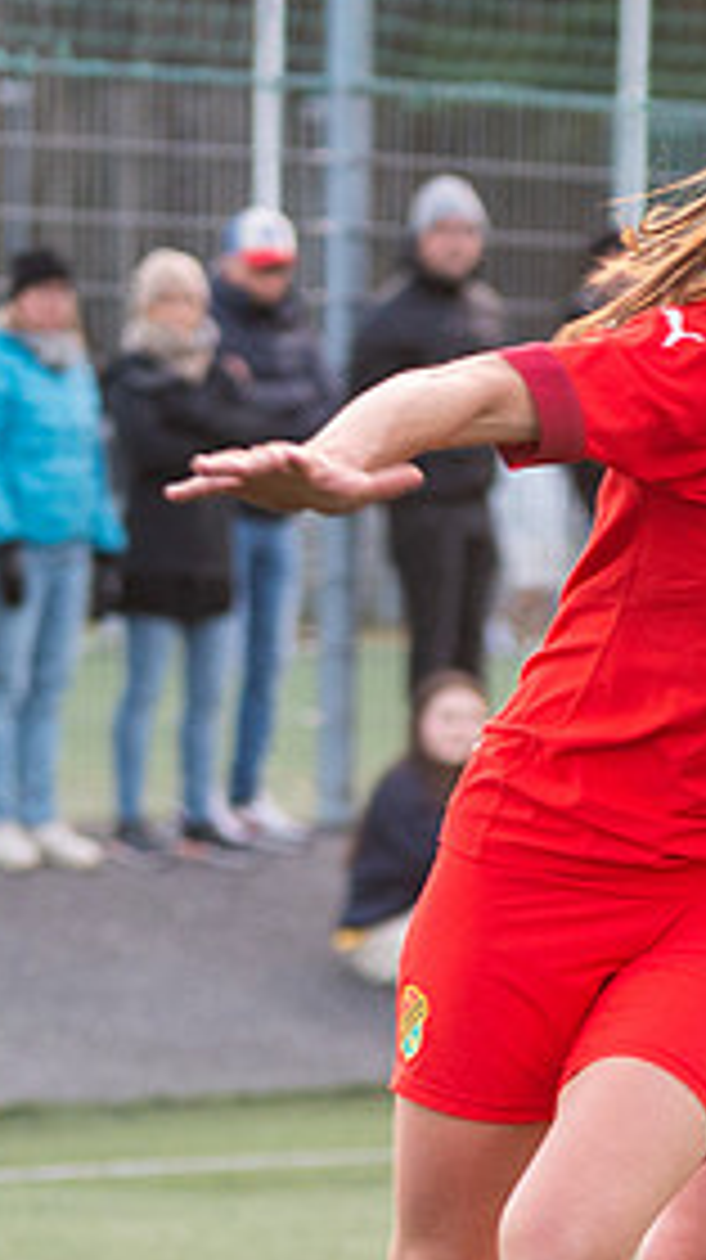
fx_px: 10008
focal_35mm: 300
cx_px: 695
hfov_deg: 4.0
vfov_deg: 7.2
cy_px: 1197
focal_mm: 95
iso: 1800
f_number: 3.2
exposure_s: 1/640
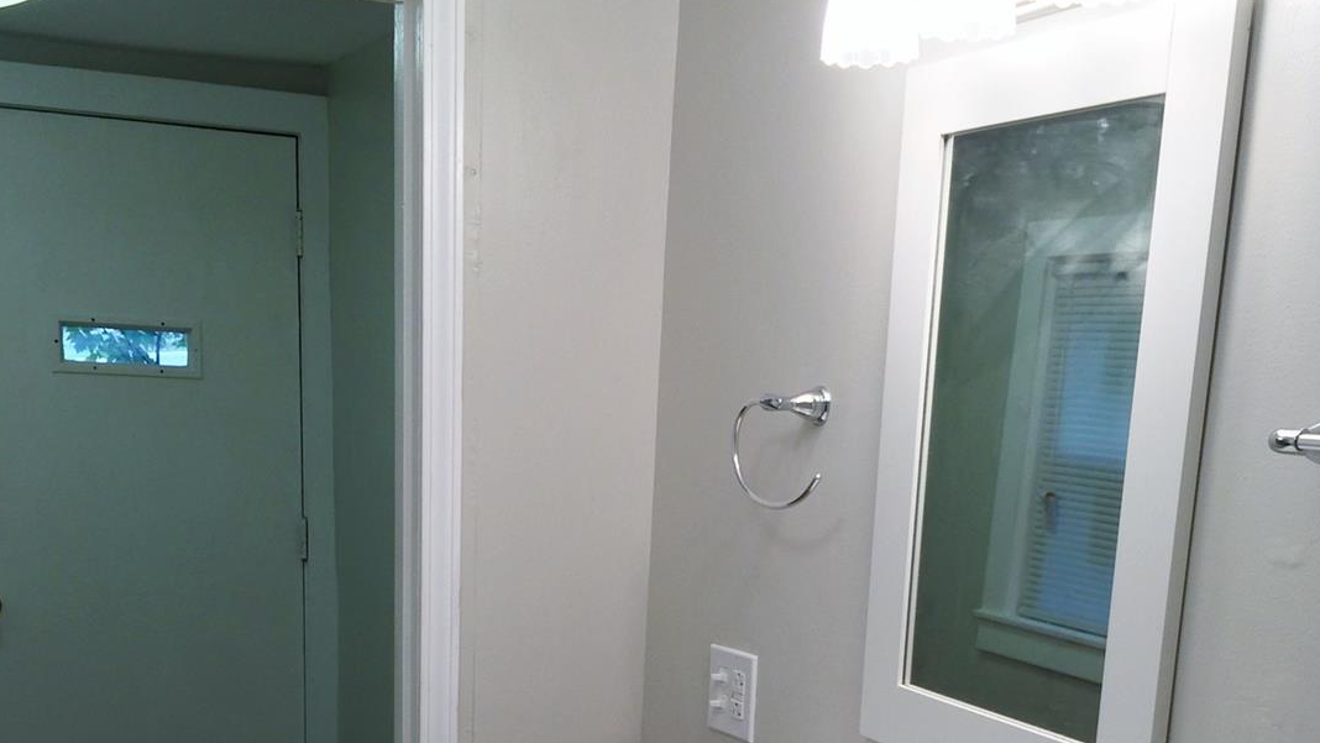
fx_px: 1645
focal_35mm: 47
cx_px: 681
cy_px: 764
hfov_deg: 43.7
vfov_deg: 24.2
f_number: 2.2
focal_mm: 4.12
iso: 40
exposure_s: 1/60
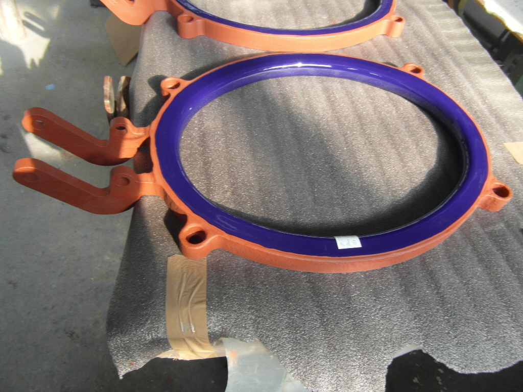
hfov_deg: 71.6
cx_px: 262
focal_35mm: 24
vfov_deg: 56.8
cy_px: 196
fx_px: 363
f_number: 3.2
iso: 100
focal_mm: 4
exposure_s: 1/30
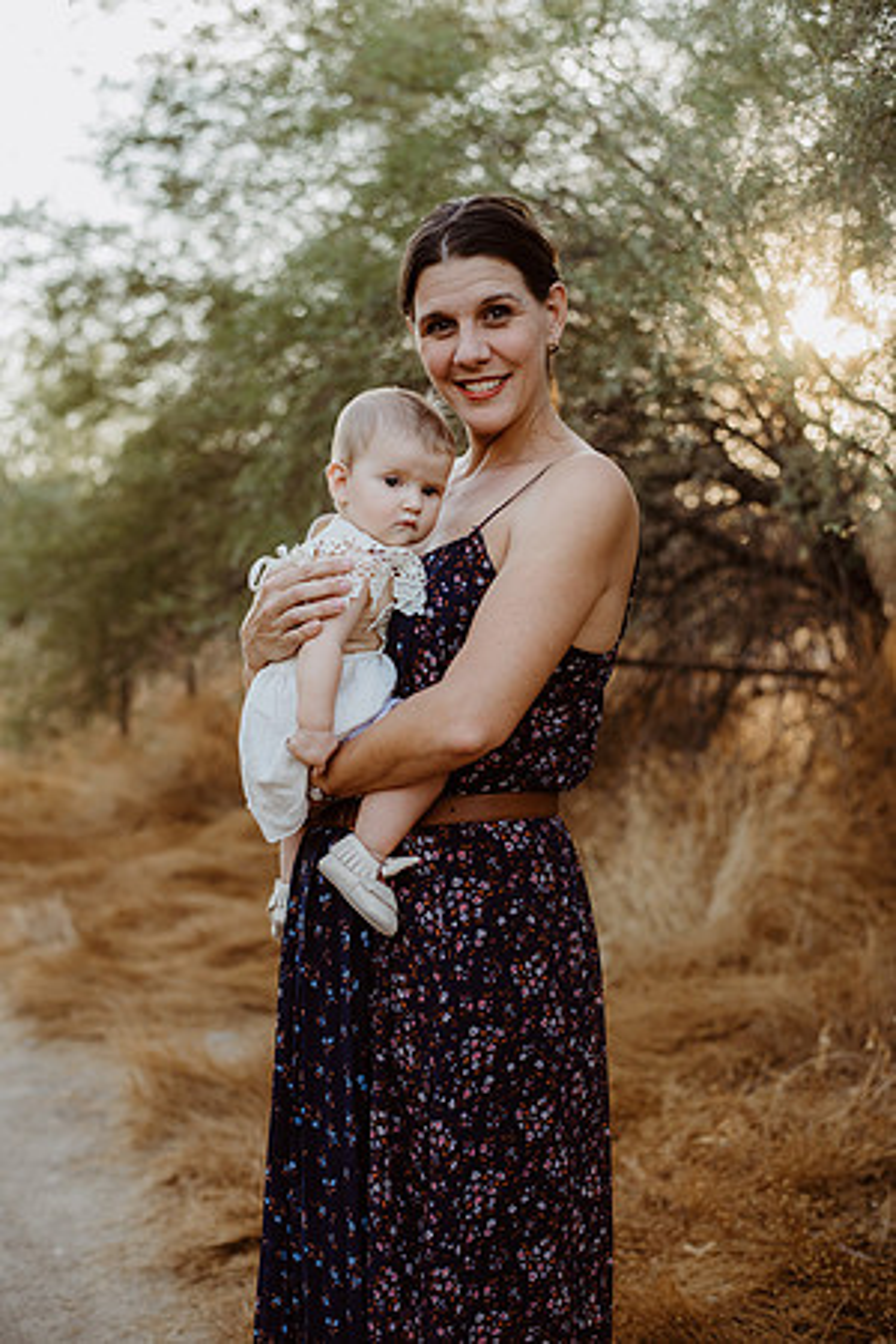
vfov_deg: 39.6
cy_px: 672
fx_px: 1867
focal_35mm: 50
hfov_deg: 27.0
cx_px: 448
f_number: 2.8
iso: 200
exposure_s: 1/320
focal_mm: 50
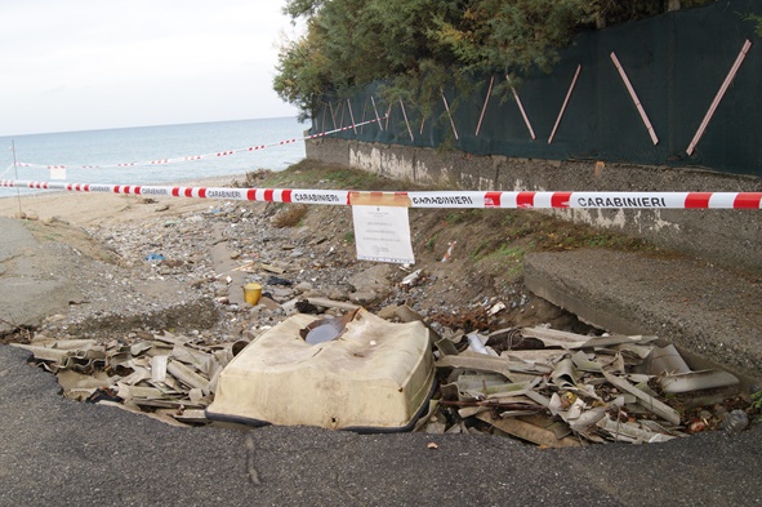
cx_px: 373
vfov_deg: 34.1
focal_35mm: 39
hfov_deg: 49.6
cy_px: 237
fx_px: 825
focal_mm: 24
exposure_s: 1/80
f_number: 7.1
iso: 100
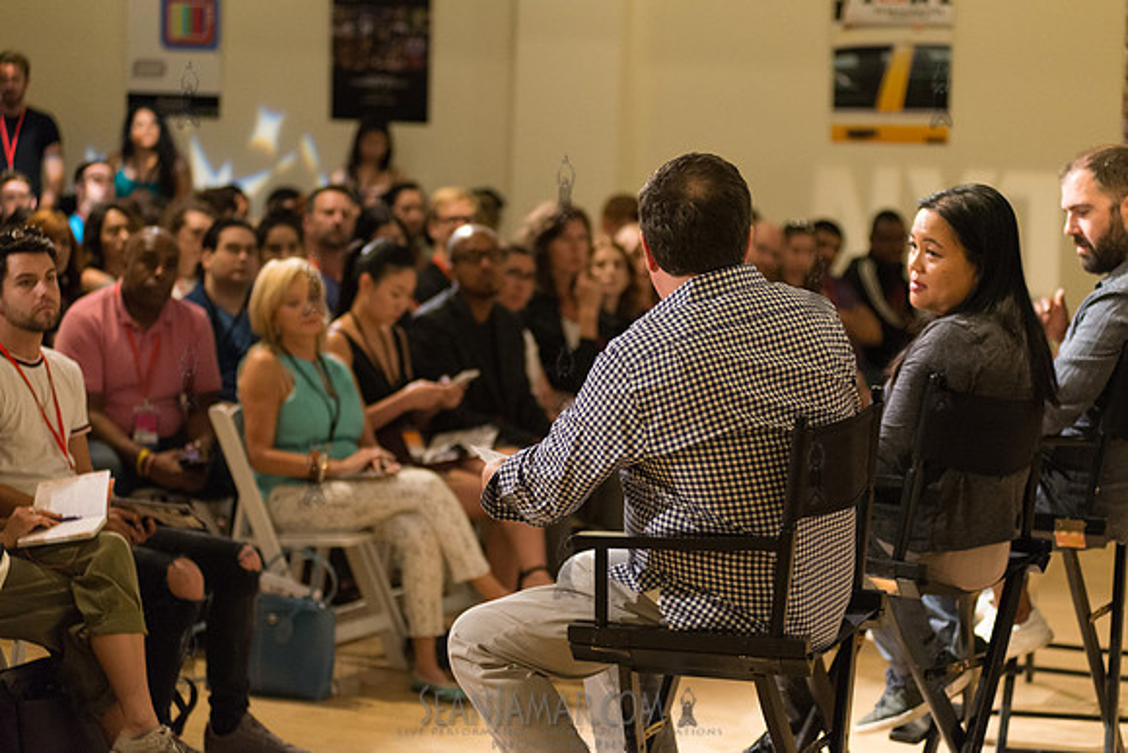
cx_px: 564
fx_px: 2507
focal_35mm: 80
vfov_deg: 17.1
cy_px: 376
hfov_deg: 25.4
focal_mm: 80
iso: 4000
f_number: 2.8
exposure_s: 1/400
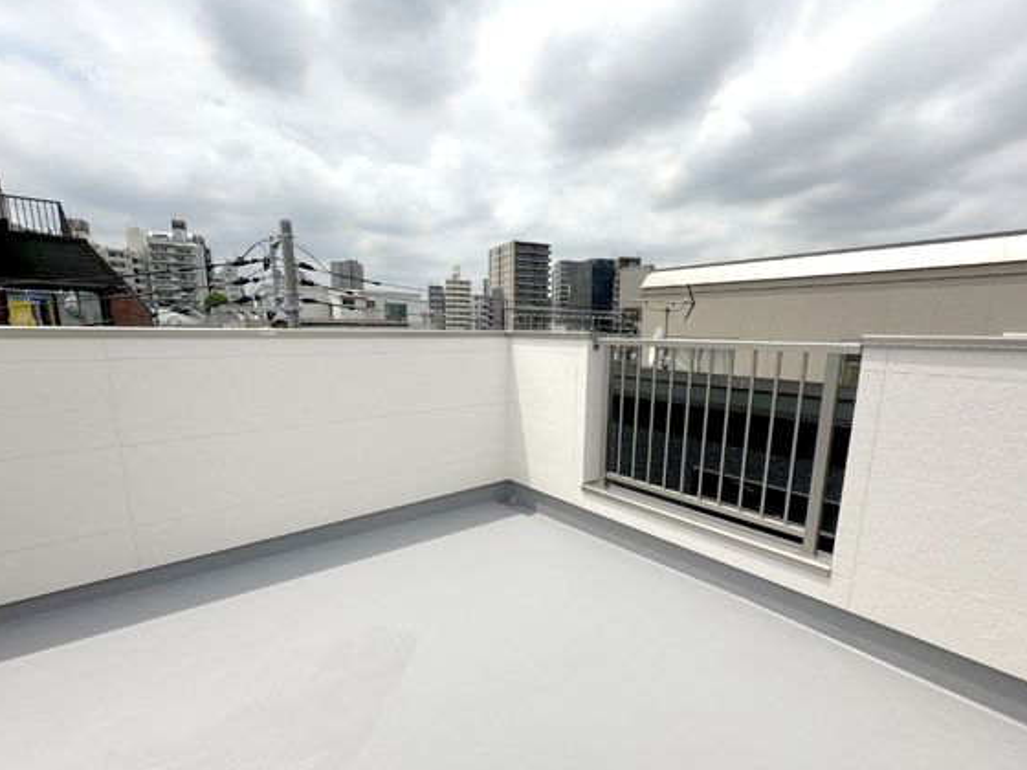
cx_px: 519
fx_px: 475
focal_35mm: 16
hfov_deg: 94.5
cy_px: 418
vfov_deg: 77.9
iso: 50
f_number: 2.2
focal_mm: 2.22
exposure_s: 1/3861
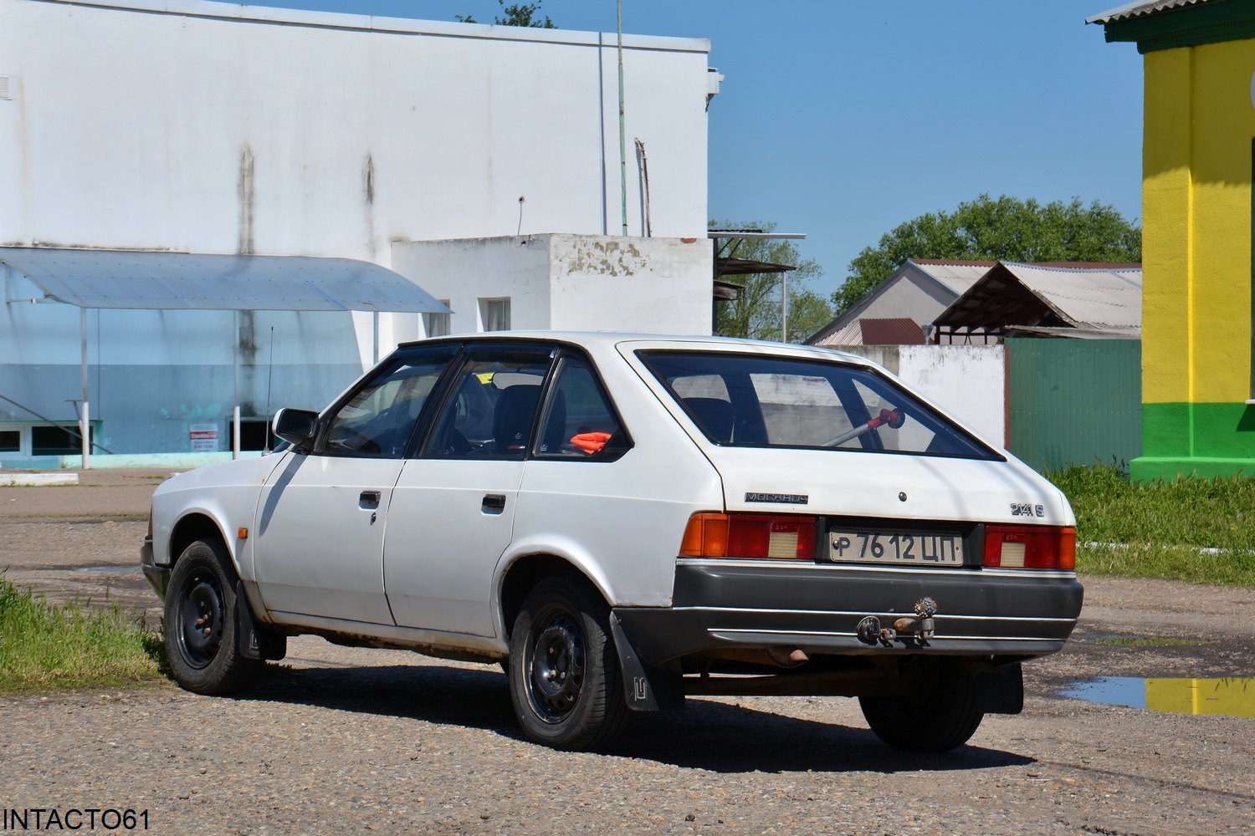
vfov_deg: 14.7
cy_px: 418
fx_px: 3242
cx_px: 628
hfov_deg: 21.9
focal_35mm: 93
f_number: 10
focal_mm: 62
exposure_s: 1/400
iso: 100
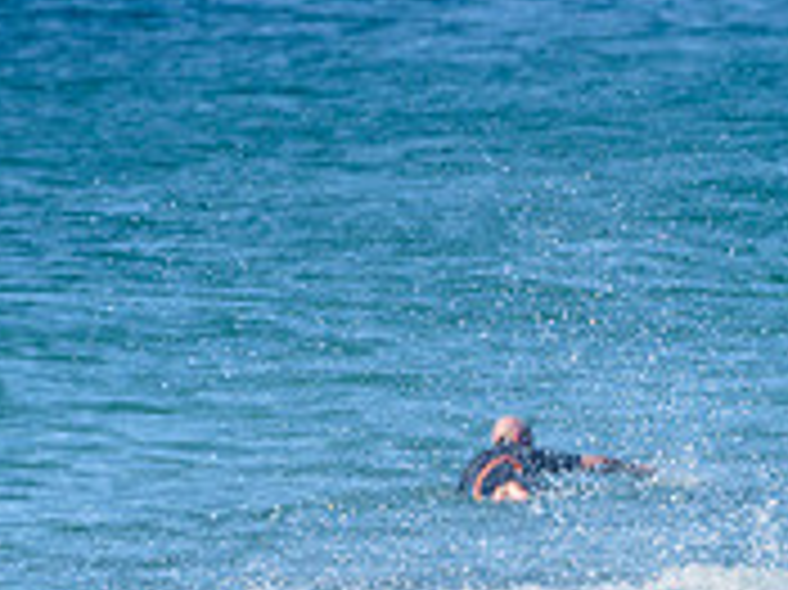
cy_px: 835
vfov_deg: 0.9
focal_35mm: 1596
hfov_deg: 1.2
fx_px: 36307
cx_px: 729
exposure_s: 1/2000
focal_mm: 500
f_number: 5.6
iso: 200
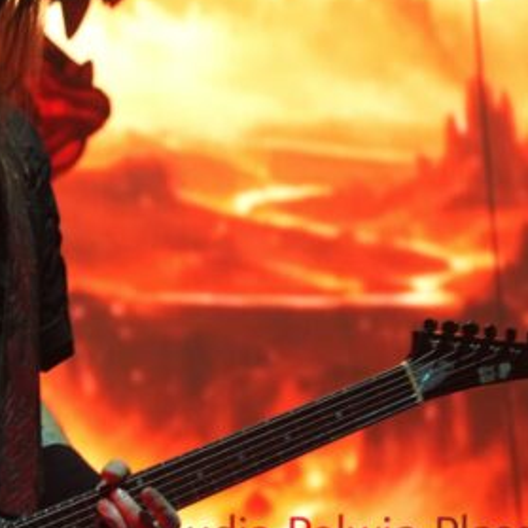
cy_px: 214
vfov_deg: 6.2
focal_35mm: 281
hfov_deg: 6.2
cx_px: -30
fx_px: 4849
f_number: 5
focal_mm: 80
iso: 1250
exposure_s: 1/125
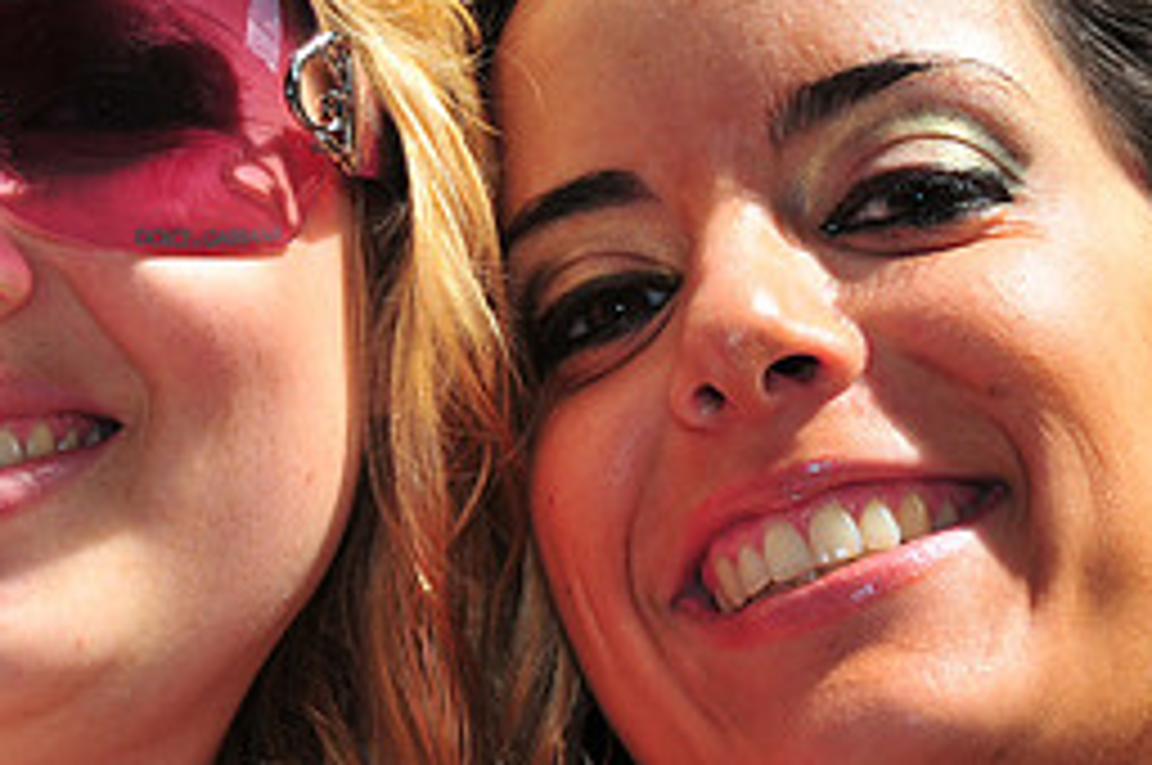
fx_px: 5433
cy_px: 308
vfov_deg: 8.1
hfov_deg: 12.1
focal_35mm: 170
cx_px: 392
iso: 200
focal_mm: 50
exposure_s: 1/250
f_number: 8
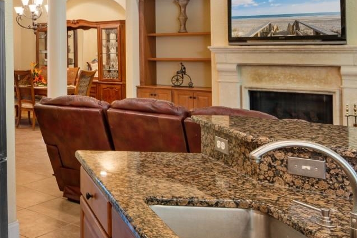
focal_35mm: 46
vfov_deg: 28.5
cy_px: 41
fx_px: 456
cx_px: -59
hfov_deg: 35.0
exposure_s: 1/4
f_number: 4.8
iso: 100
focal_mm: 12
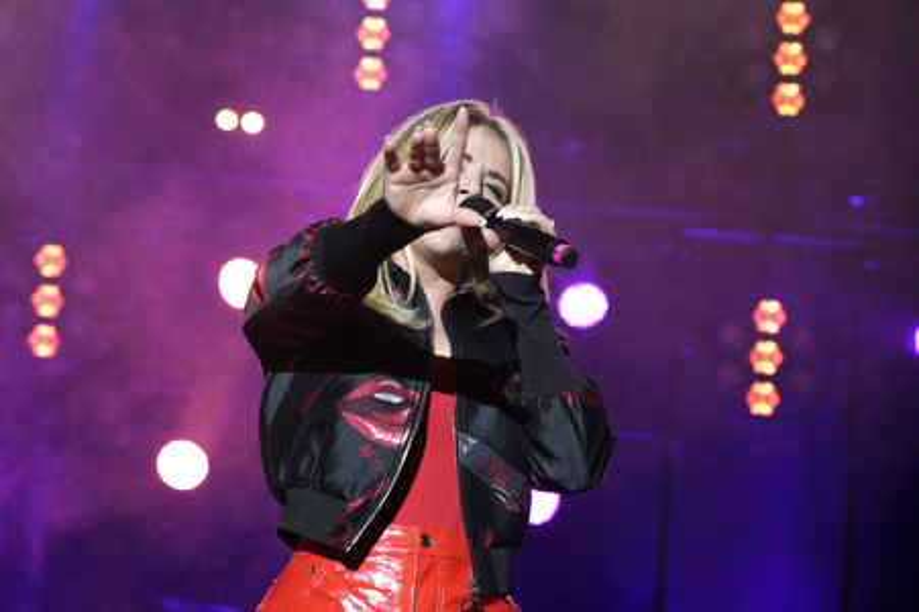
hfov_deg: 26.3
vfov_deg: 17.7
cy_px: 306
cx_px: 460
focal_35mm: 77
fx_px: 1964
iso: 2000
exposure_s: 1/200
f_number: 4.5
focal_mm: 77
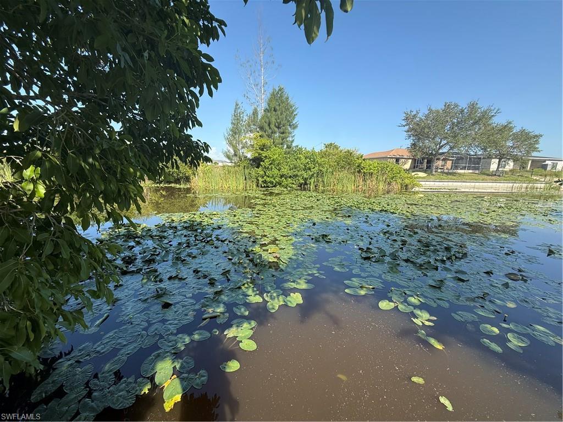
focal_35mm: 14
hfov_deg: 102.1
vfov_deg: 85.7
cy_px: 211
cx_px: 282
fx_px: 228
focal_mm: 2.22
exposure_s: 1/820
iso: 50
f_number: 2.2
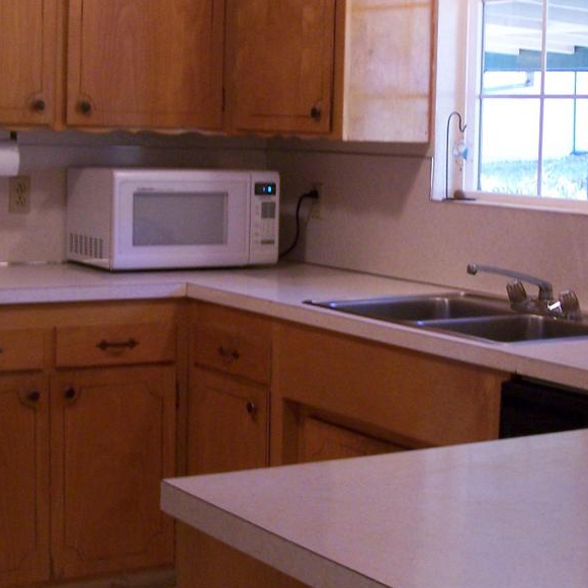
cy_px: 228
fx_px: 1422
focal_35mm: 74
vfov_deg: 23.3
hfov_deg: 23.2
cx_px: 401
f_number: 2.8
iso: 140
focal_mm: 6.3
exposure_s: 1/15
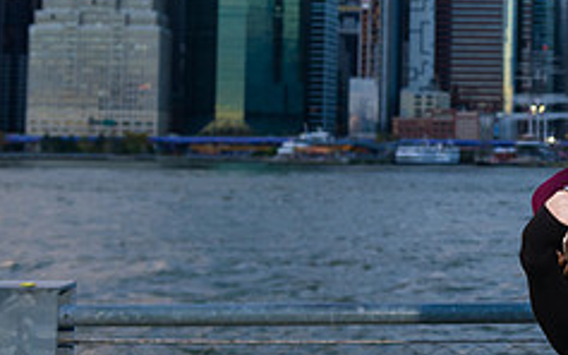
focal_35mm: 95
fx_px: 1470
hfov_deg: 20.6
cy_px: 85
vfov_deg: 13.7
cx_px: 657
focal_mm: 38
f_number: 4
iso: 250
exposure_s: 1/200
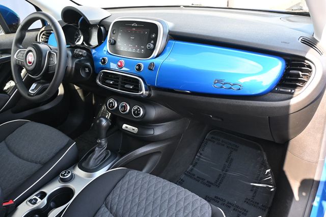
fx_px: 265
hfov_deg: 63.2
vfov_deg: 44.6
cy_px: 108
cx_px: 163
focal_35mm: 29
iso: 900
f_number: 3.8
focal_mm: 19.5
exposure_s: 1/125
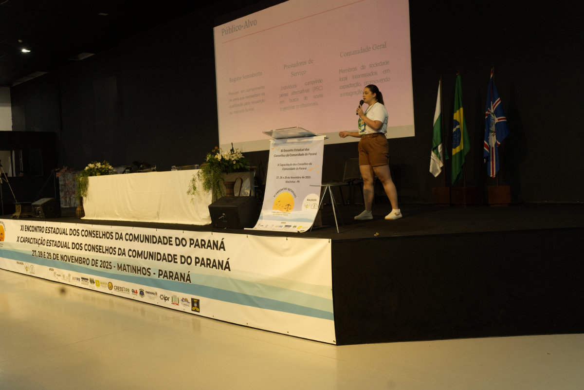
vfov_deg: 37.9
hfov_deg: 54.4
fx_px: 568
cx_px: 292
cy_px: 195
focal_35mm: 35
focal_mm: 35
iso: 5000
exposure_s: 1/100
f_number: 5.6
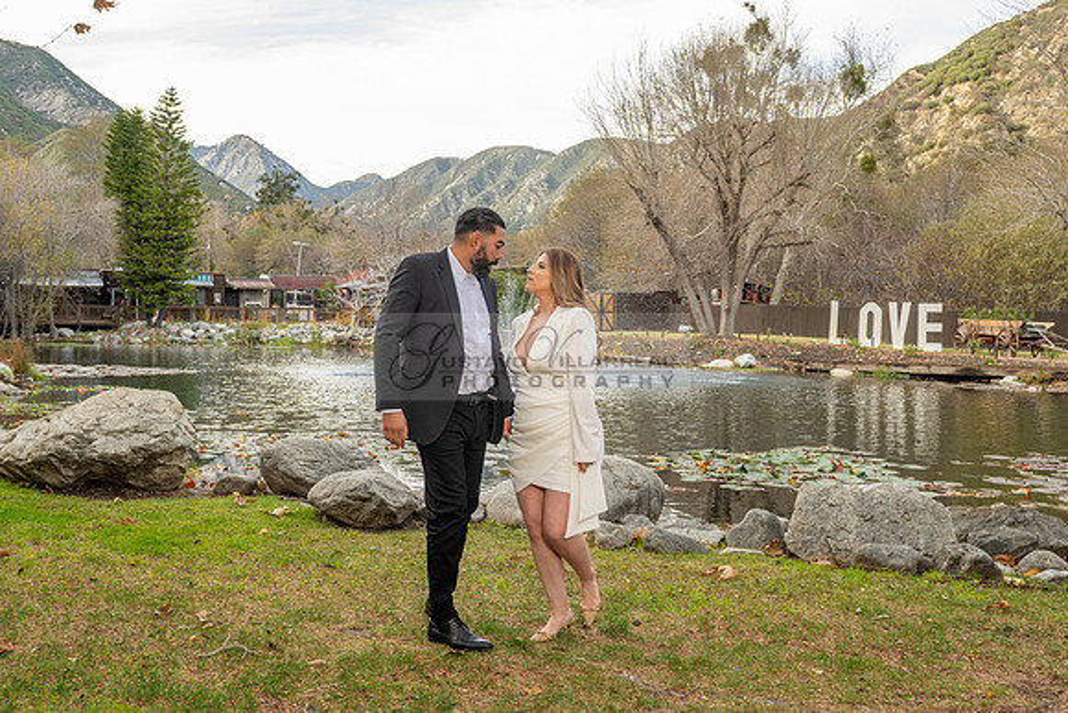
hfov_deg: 53.9
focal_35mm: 35
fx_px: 1043
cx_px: 443
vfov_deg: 37.7
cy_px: 374
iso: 200
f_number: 5.6
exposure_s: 1/125
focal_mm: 27
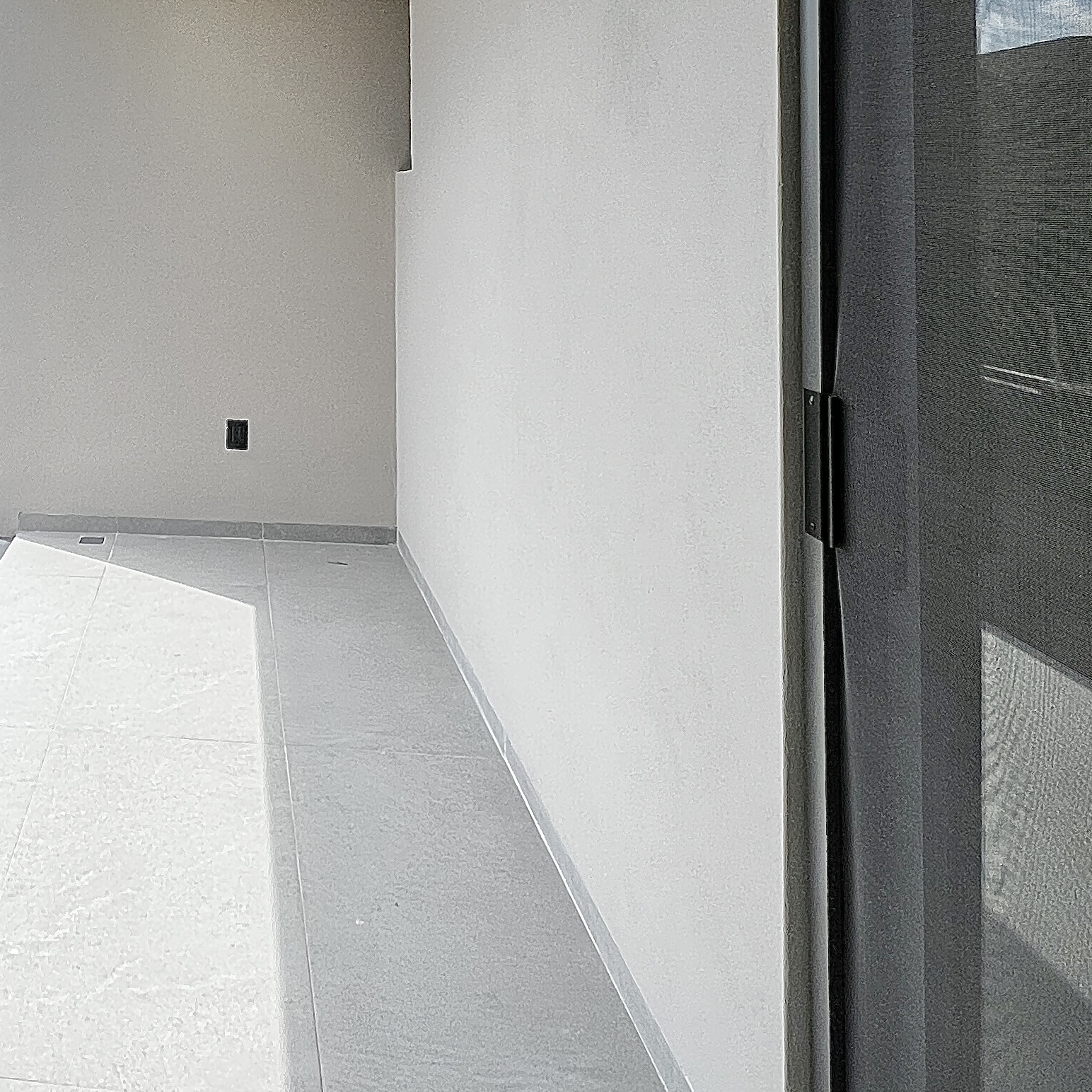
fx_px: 1071
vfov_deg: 50.3
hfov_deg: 47.1
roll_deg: -0.2
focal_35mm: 30
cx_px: 59
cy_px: 194
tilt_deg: +0.6
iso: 32
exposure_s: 1/1325
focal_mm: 1.57
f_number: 1.8
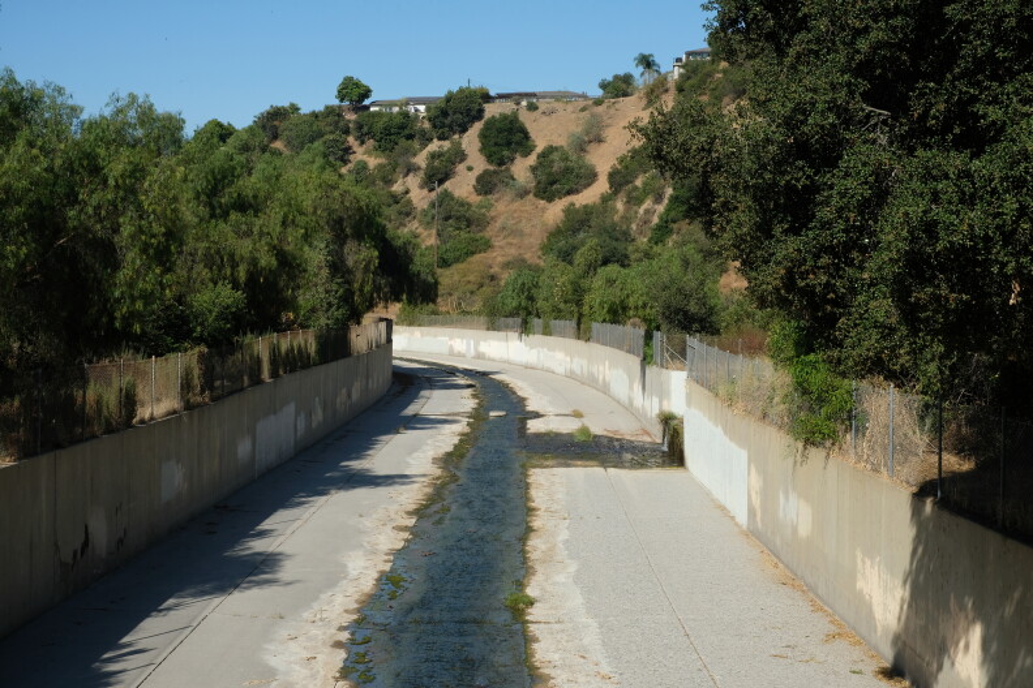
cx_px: 516
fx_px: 1521
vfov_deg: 25.5
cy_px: 344
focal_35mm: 53
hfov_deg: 37.5
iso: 800
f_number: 11
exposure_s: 1/1000
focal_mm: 35
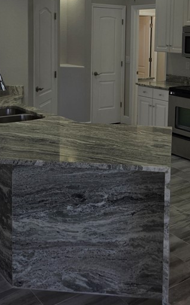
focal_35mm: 49
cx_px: 125
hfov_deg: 26.2
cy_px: 78
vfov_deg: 40.0
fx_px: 406
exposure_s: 1/126
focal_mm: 5.4
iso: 25
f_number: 1.8
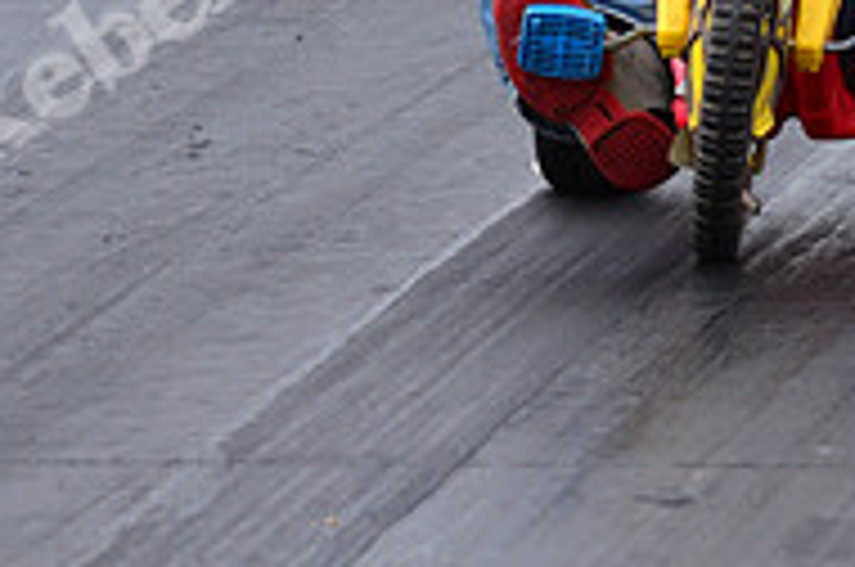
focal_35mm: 688
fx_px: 16312
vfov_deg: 2.0
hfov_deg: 3.0
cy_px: -288
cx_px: 644
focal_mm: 150
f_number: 5.3
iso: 1000
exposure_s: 1/2000
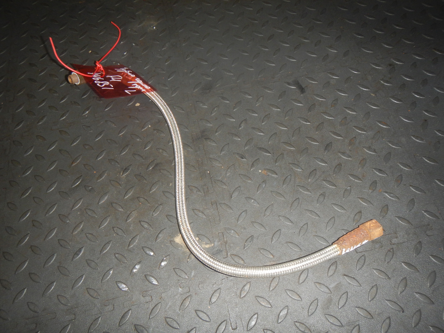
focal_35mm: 28
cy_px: 166
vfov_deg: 49.7
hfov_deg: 63.4
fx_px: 359
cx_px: 222
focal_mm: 5
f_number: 3.9
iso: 200
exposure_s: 1/30
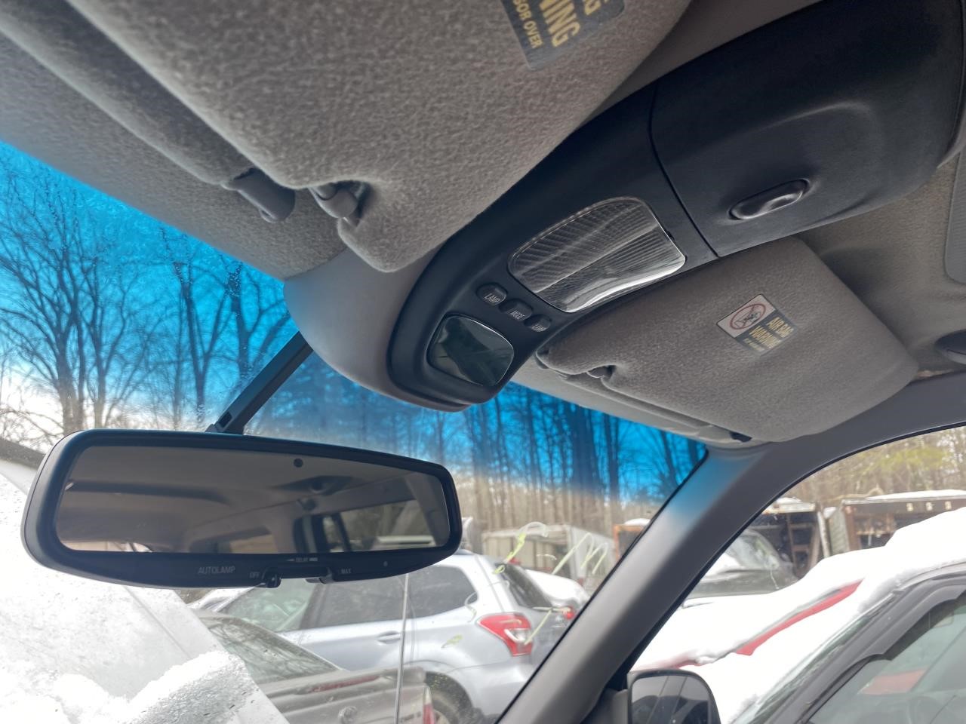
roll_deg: +3.2
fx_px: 726
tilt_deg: +15.1
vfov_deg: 53.1
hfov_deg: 67.3
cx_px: 483
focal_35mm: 26
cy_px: 362
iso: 32
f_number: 1.8
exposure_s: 1/122
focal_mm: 4.25
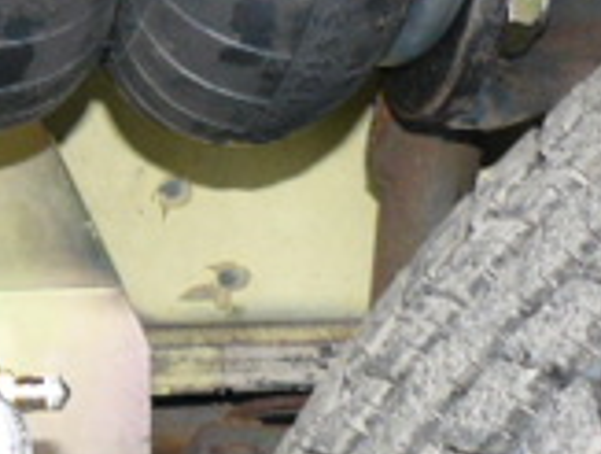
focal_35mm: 141
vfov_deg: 10.5
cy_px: 122
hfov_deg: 13.0
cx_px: -358
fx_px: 2453
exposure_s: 1/30
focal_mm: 6
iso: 100
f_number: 2.8
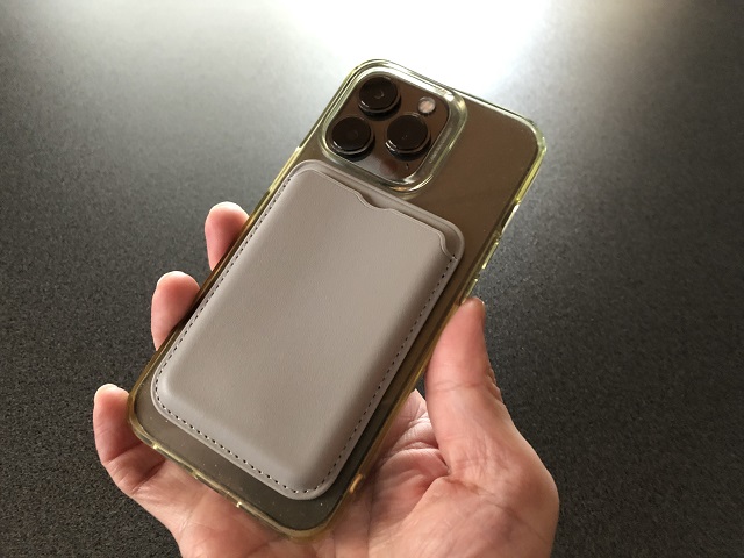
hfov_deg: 63.4
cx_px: 372
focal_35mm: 28
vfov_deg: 49.7
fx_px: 602
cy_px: 279
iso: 100
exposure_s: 1/4
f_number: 1.8
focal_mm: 3.99
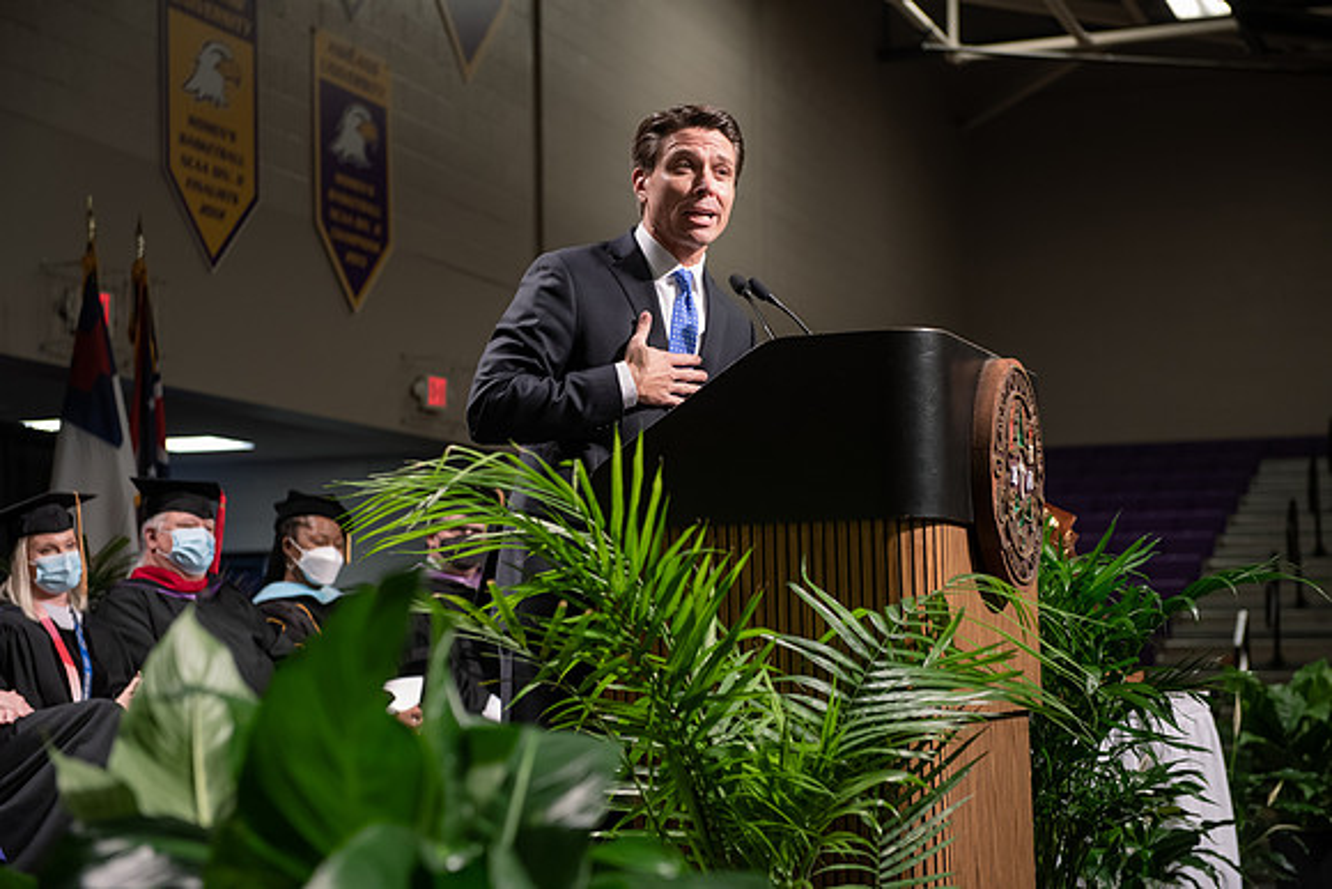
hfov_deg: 30.5
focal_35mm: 66
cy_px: 444
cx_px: 666
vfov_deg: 20.6
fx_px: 2442
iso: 1000
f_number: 4
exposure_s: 1/200
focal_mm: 66
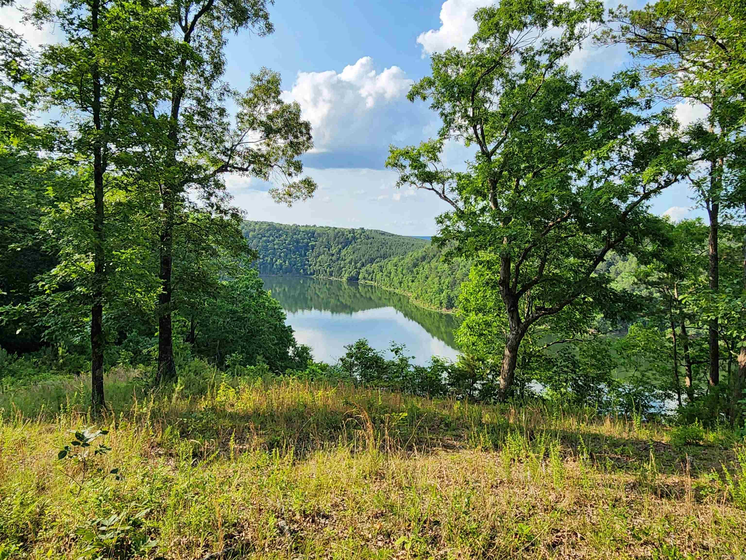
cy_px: 280
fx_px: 280
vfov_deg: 89.9
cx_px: 373
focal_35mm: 13
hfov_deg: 106.2
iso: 50
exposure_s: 1/1238
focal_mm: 2.2
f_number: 2.2
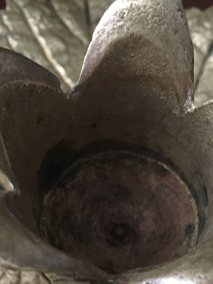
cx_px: 146
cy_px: 321
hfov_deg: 20.1
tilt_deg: -71.3
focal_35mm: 73
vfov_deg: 24.7
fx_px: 599
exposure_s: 1/17
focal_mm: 4.15
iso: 400
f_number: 2.2
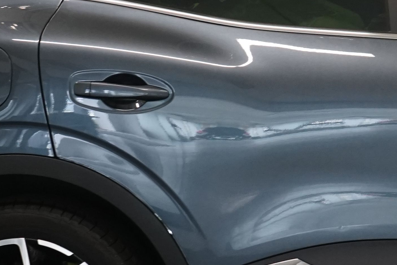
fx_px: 1919
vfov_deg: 7.9
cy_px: 138
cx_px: 529
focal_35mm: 174
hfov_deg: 11.5
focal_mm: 41
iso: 1250
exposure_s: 1/30
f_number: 6.3
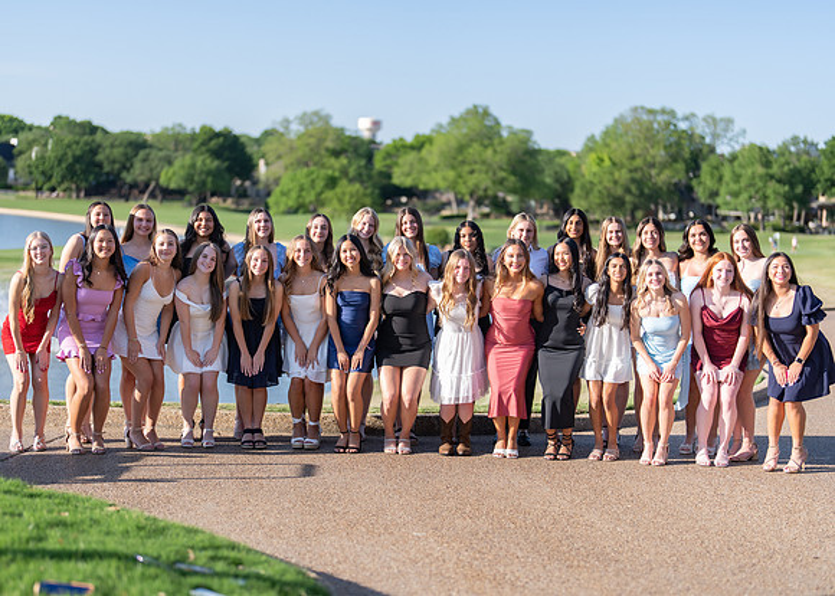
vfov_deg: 23.5
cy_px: 328
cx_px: 414
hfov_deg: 32.5
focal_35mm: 60
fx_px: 1431
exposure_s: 1/4000
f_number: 1.2
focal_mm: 50
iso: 100
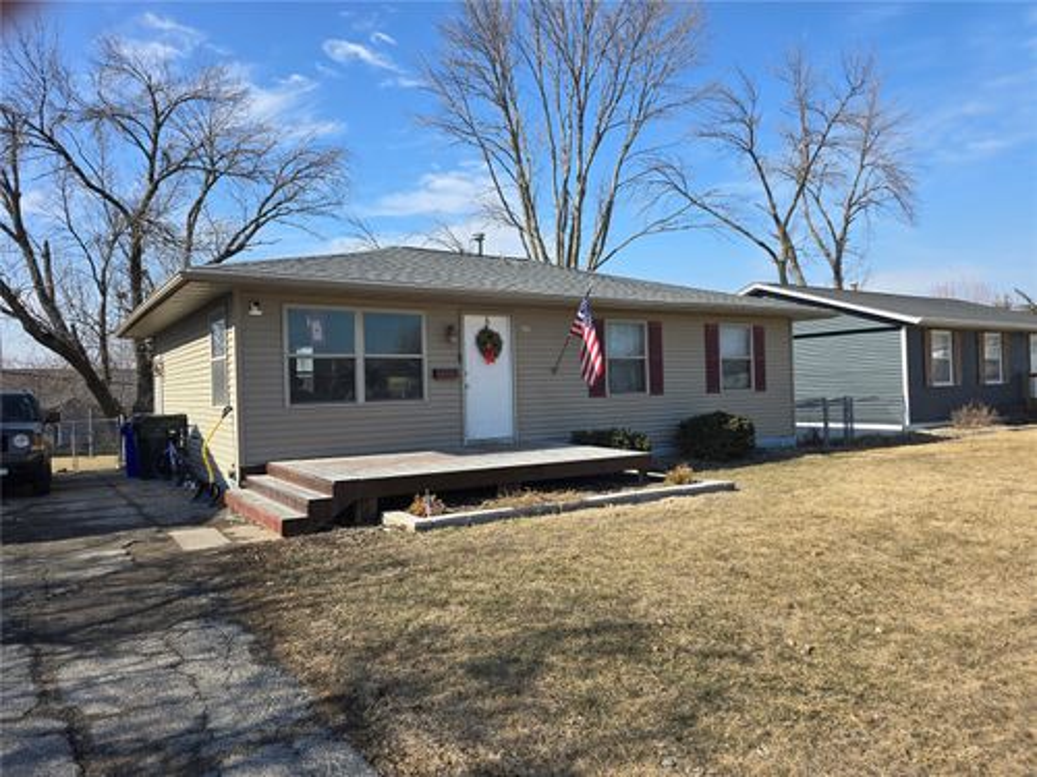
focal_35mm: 23
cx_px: 518
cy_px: 388
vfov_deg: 58.9
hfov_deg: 73.9
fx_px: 689
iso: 12
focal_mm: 6.3
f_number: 1.7
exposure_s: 1/682
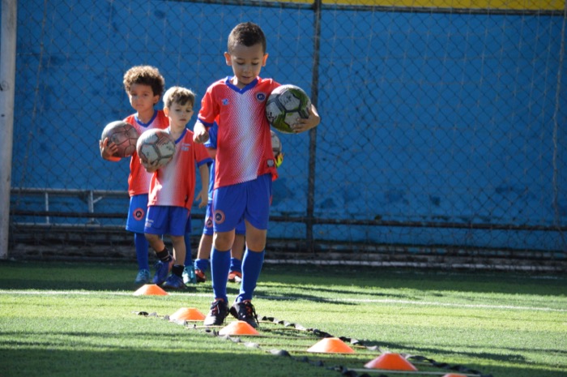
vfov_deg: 7.0
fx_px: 3068
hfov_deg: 10.6
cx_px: 284
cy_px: 188
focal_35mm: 195
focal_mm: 130
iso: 1600
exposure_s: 1/1600
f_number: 4.8
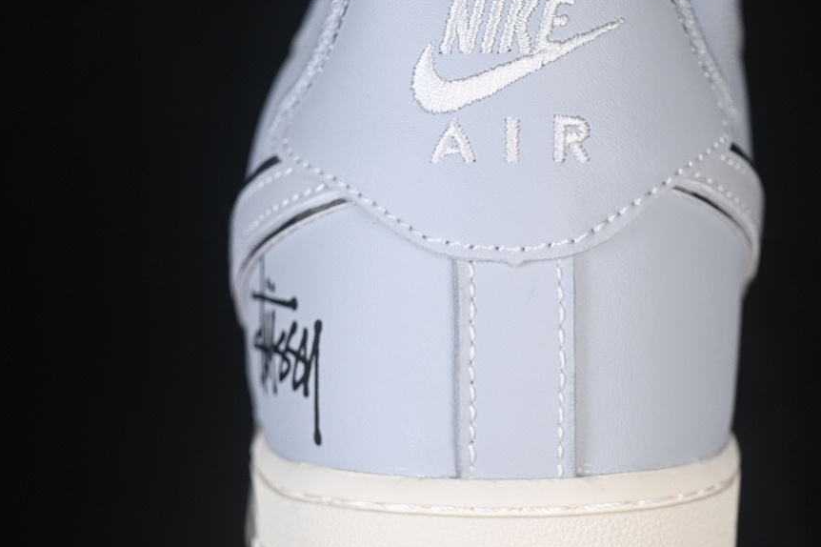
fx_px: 2143
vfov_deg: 14.5
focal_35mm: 94
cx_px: 504
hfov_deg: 21.7
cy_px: 313
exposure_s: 1/80
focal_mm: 50
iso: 160
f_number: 7.1
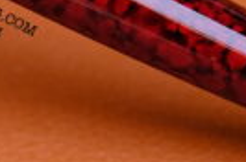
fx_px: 4738
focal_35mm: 695
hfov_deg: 3.0
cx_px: -248
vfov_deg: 2.0
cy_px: -185
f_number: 2.8
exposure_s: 1/320
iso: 500
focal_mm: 60
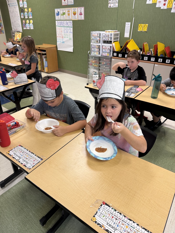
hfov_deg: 56.8
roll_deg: -0.2
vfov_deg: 71.6
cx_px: 88
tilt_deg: -28.7
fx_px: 162
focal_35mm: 24
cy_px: 116
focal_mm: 6.76
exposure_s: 1/60
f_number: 1.78
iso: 160
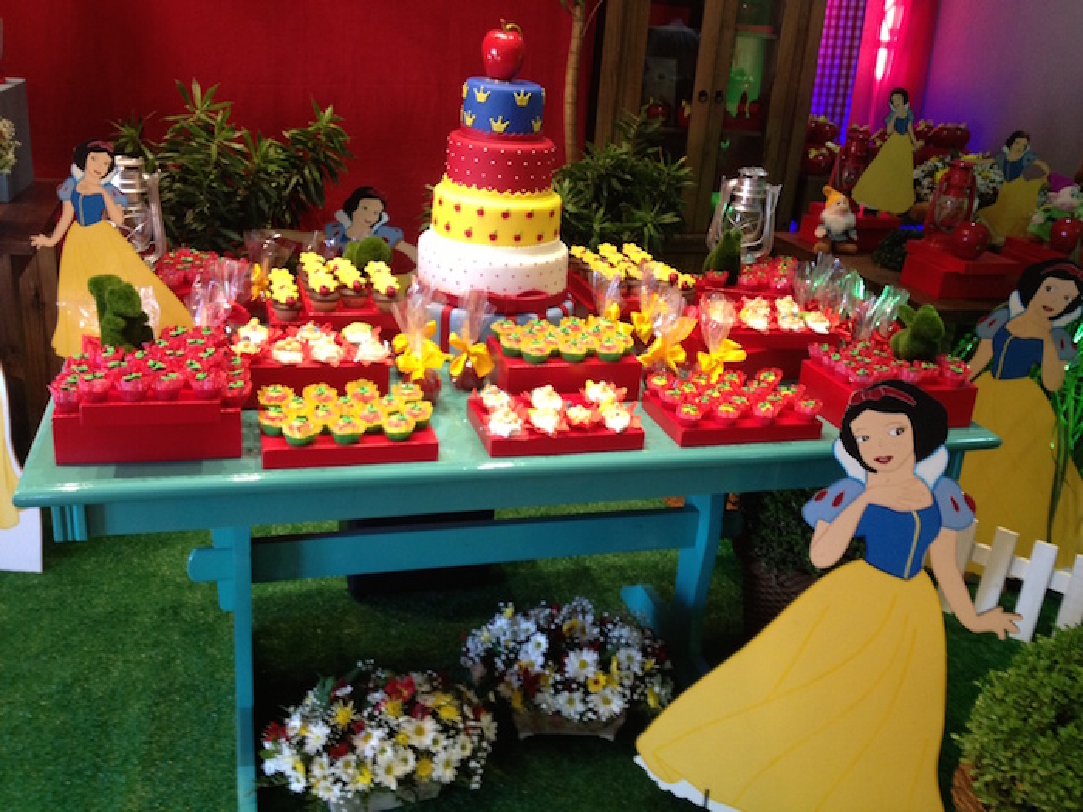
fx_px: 1095
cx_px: 542
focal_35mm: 35
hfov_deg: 52.6
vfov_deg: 40.7
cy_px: 406
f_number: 2.4
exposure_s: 1/20
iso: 160
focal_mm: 4.28
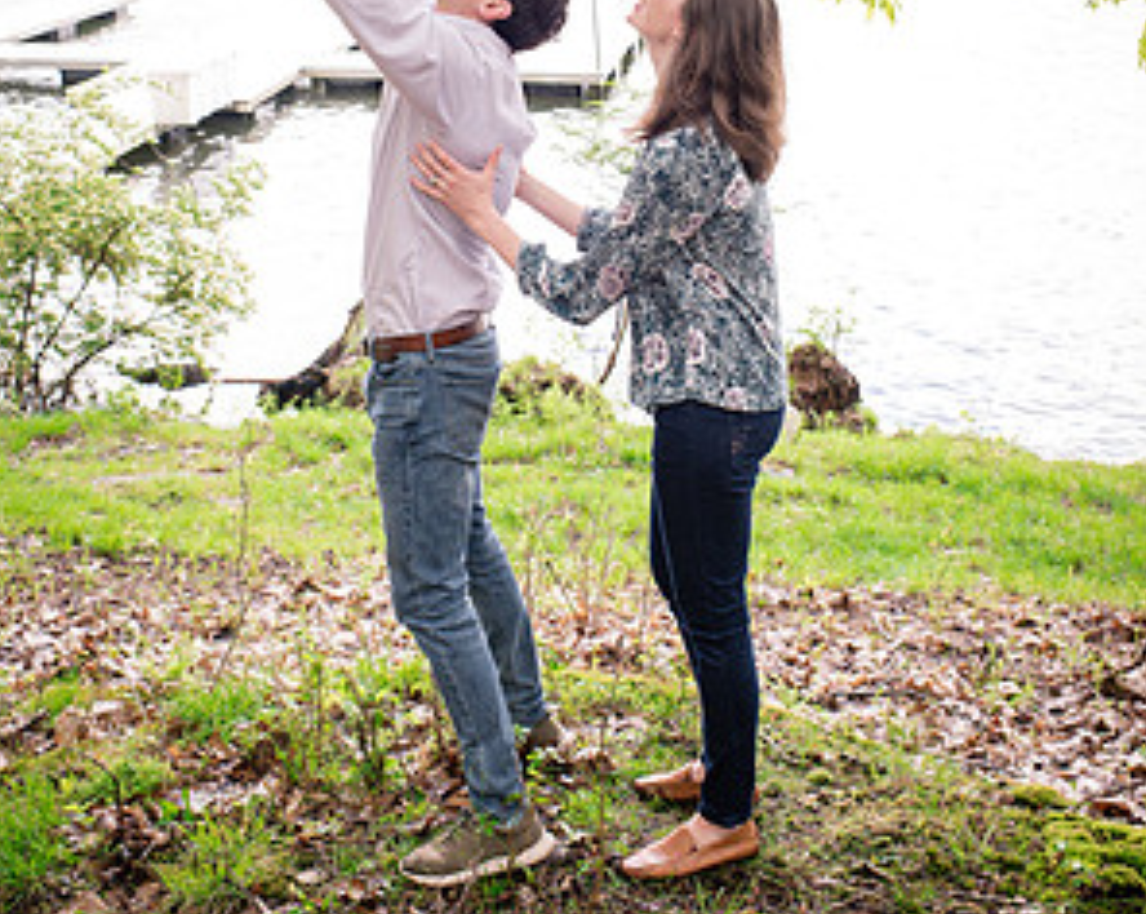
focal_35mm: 50
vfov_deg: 29.1
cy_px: 116
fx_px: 1694
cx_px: 569
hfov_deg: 37.4
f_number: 6.3
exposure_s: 1/160
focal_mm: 35
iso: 800
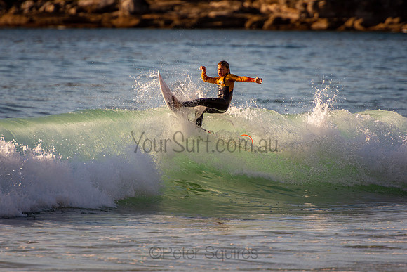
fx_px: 6785
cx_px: 204
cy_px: 136
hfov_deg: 3.4
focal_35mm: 600
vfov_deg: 2.3
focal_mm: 400
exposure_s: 1/1250
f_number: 5.6
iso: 360
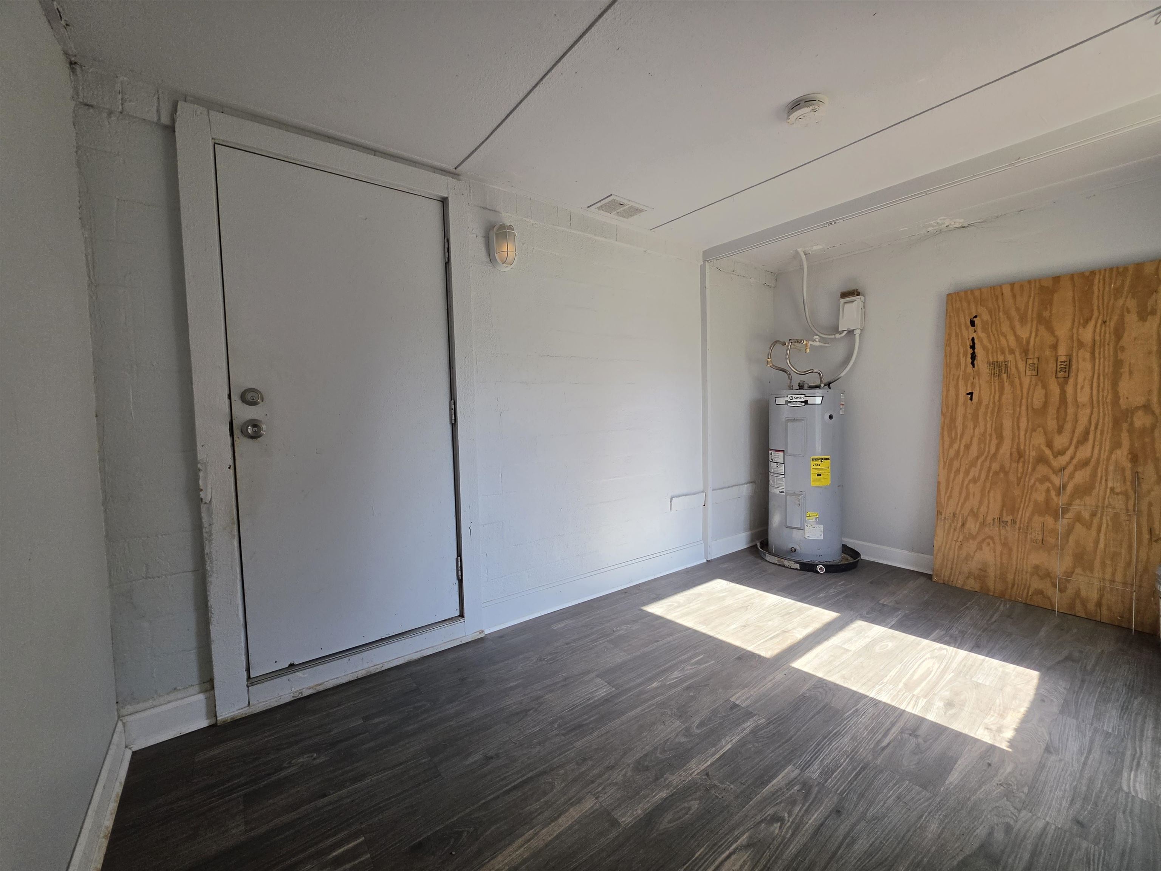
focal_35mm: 13
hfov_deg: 106.2
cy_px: 436
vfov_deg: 89.9
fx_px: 436
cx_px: 580
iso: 80
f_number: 1.9
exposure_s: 1/359
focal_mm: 2.2
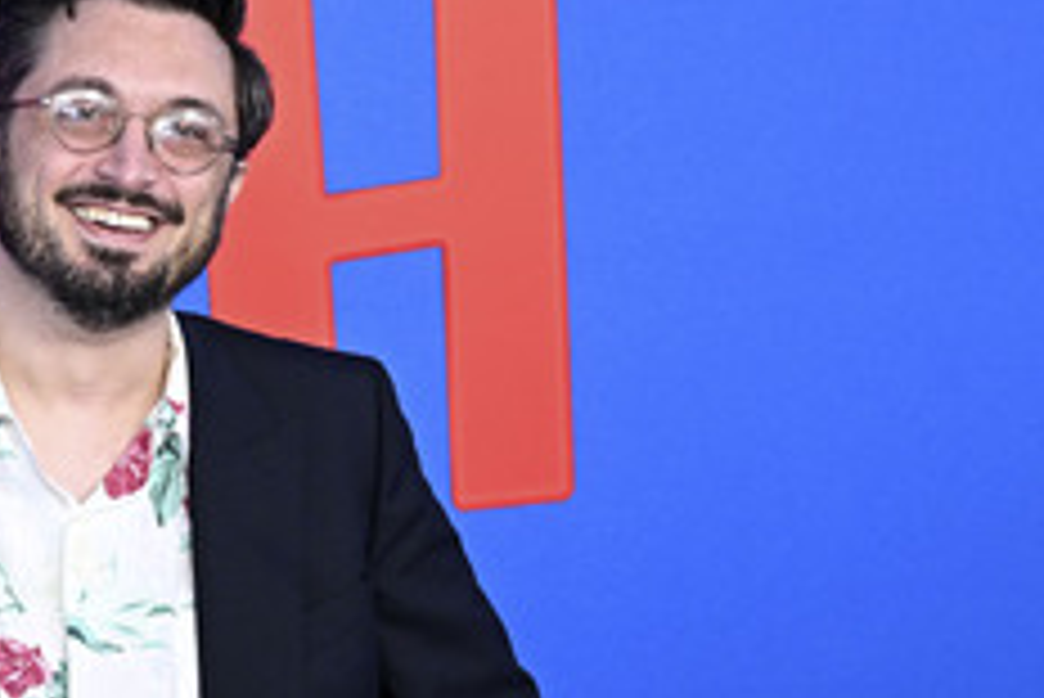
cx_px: 115
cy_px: 518
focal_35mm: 99
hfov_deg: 20.2
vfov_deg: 13.8
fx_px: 2873
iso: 1600
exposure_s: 1/200
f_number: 5.6
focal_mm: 51
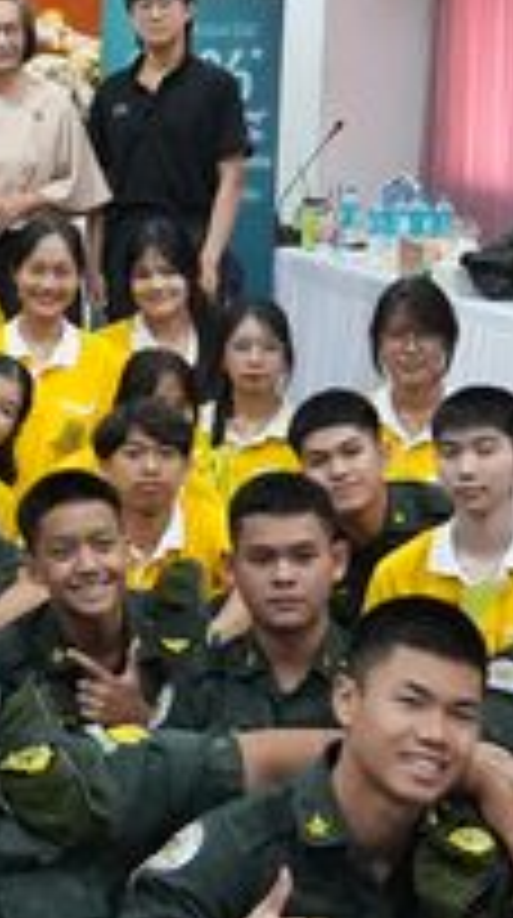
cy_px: 259
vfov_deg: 15.4
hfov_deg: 8.3
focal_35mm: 139
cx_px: -468
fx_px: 3378
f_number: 4.5
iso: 3200
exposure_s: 1/125
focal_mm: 18
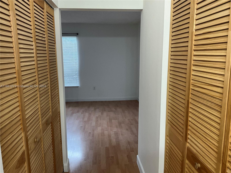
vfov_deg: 48.2
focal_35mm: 29
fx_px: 194
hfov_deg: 61.7
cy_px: 86
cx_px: 116
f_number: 1.8
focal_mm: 3
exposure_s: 1/60
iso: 80
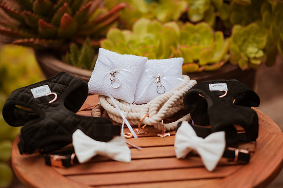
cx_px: 142
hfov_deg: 15.2
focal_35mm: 135
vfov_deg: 10.1
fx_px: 1061
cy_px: 94
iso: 250
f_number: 1.8
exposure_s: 1/5000
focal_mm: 135
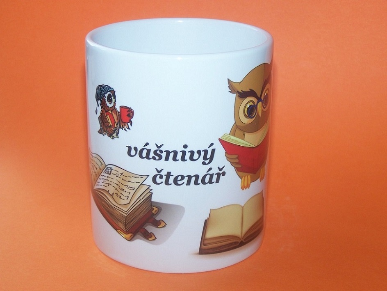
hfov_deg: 26.0
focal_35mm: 75
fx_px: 839
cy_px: 146
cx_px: 194
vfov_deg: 19.7
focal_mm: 12.4
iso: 80
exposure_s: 1/80
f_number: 3.2
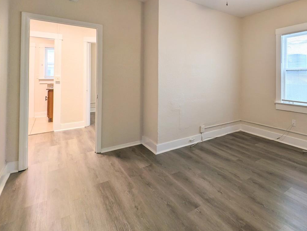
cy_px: 76
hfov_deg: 77.5
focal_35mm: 19
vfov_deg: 66.8
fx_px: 169
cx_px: 234
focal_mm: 2.23
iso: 39
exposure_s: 1/24.9
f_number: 1.95
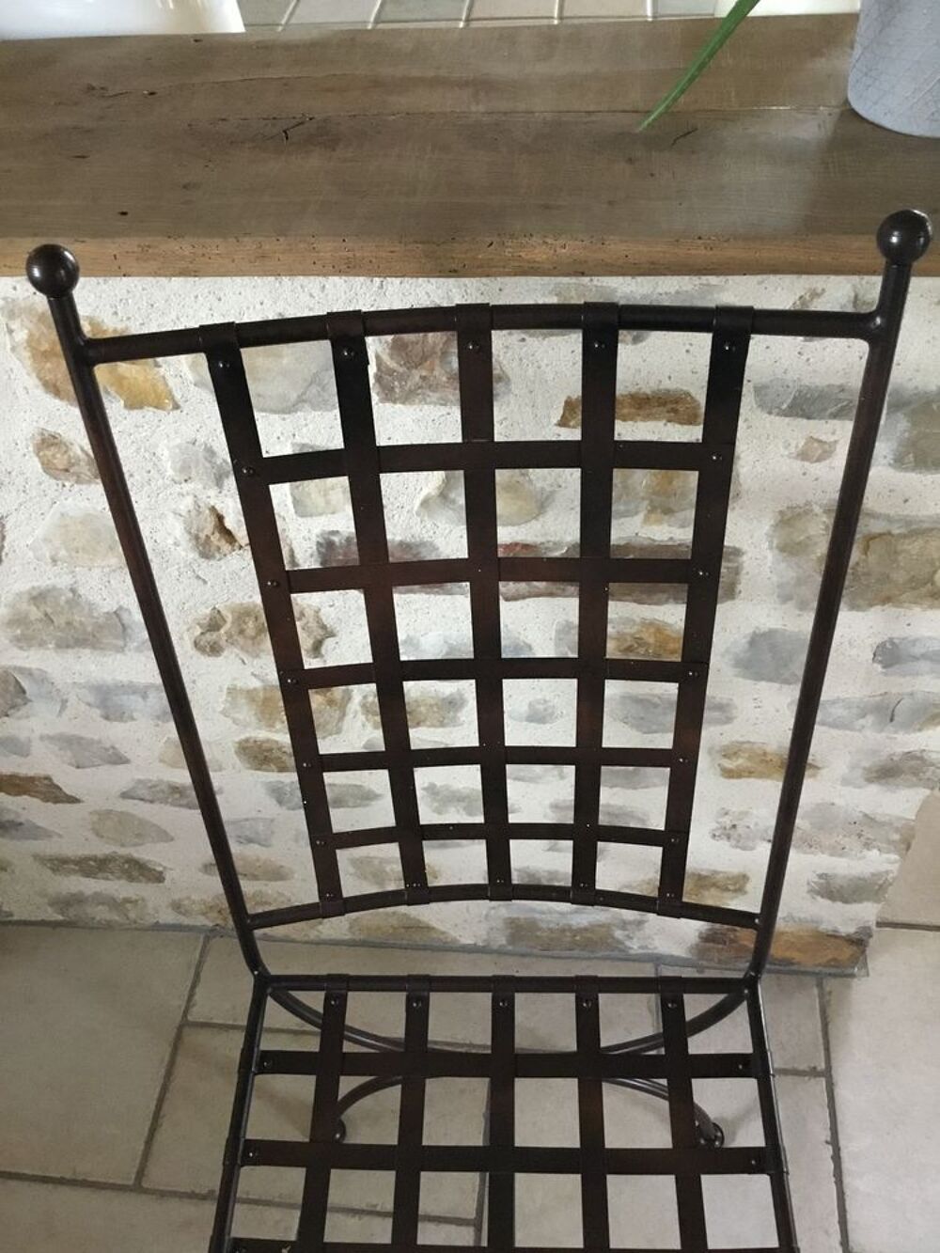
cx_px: 470
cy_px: 626
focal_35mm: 31
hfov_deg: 45.4
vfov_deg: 58.3
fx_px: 1122
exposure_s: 1/17
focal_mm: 3.3
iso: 200
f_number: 2.4
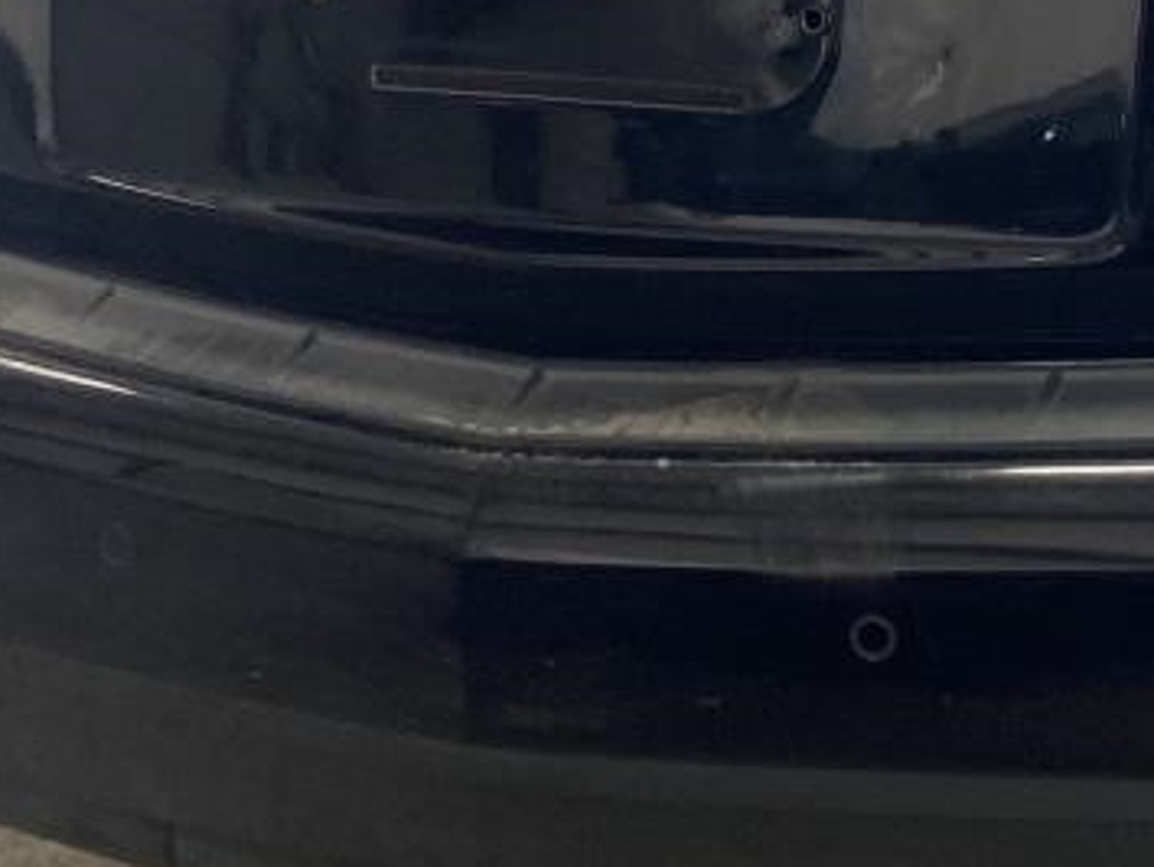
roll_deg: -3.7
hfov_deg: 19.9
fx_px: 3136
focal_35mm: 94
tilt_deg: -13.4
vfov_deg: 14.8
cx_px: 1284
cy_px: -355
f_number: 1.8
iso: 80
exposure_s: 1/121
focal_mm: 4.25
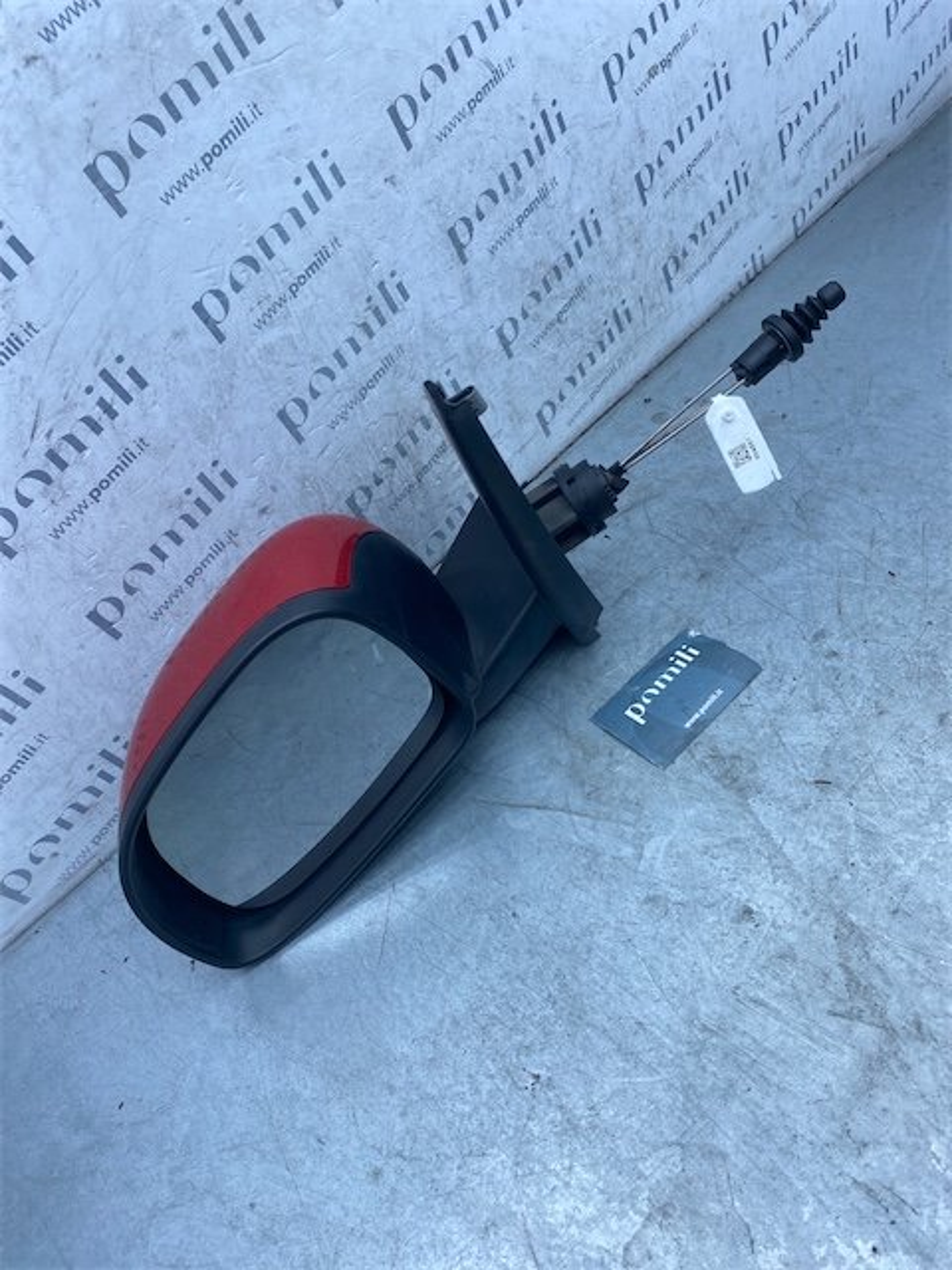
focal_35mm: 26
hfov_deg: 53.1
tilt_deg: -47.0
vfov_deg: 67.3
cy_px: 635
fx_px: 953
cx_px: 476
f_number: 1.8
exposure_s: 1/747
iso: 32
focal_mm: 4.25
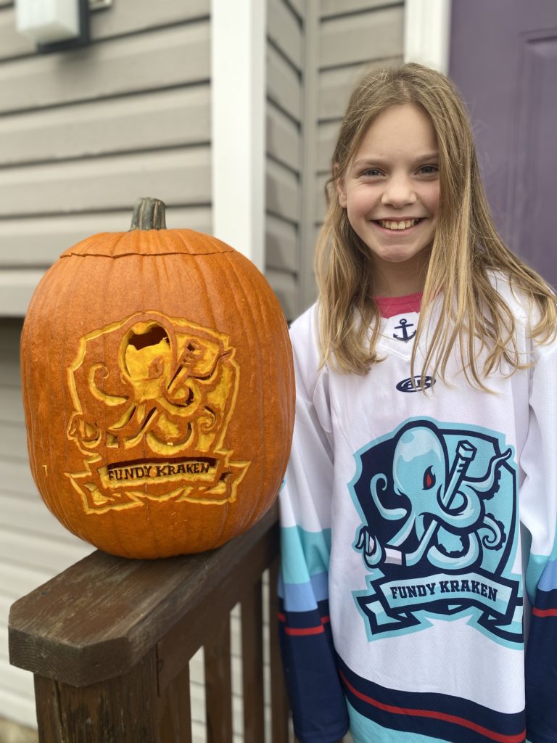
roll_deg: -1.0
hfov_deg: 53.1
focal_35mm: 26
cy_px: 372
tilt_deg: -6.3
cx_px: 278
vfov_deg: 67.3
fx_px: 558
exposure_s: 1/245
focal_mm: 4.25
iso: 32
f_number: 1.8
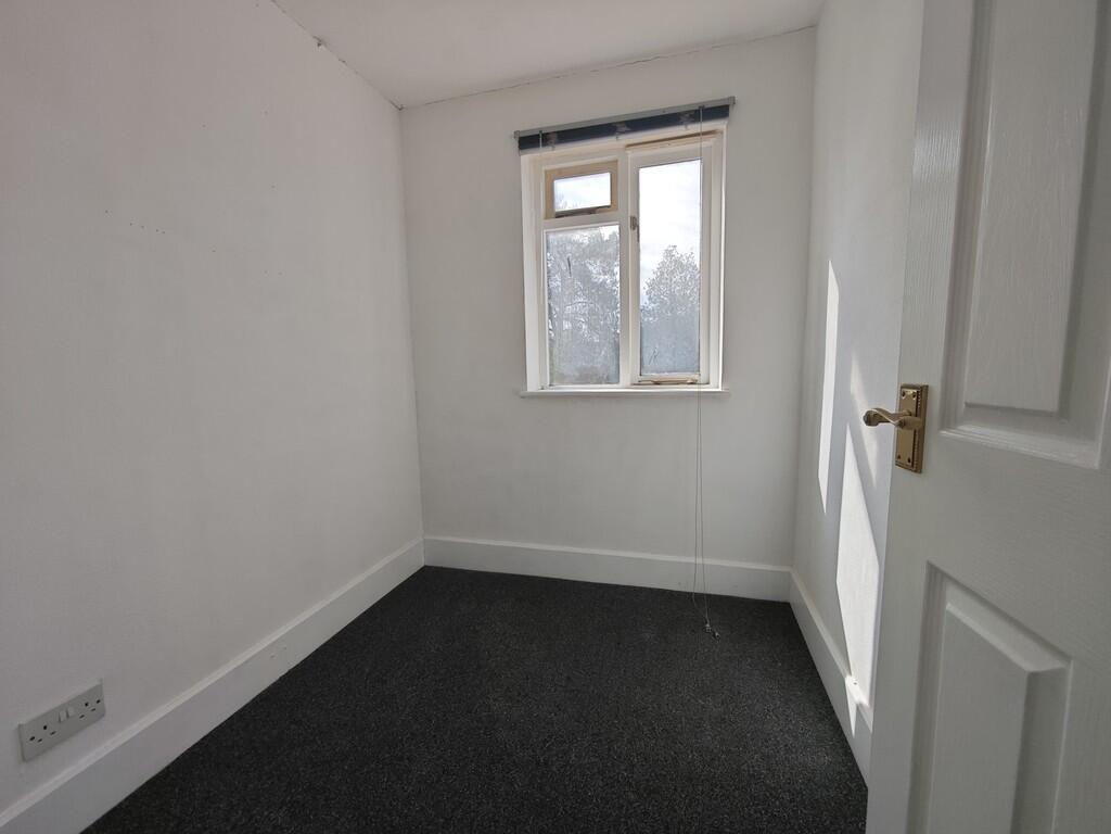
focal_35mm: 14
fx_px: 449
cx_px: 556
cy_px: 417
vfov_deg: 85.7
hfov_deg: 102.1
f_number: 2.2
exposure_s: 1/393
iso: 50
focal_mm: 2.16
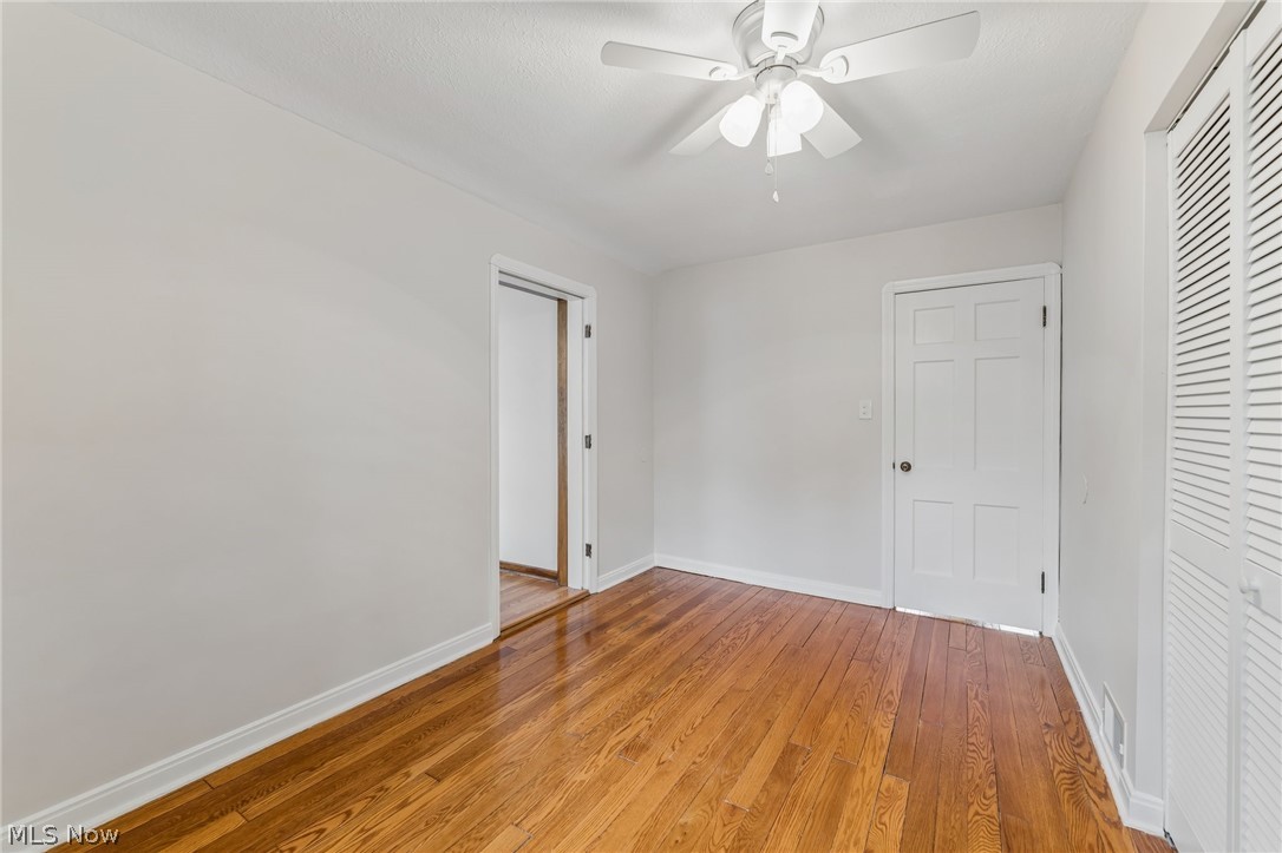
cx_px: 641
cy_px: 426
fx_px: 498
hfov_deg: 104.3
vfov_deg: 81.2
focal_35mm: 14
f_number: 5.6
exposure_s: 1/8
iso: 200
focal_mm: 14
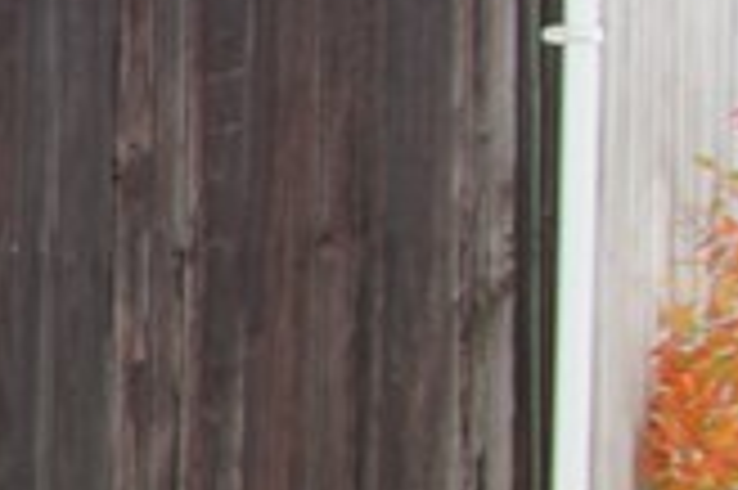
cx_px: -1415
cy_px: 472
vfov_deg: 4.9
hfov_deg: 6.7
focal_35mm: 279
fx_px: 5714
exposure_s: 1/80
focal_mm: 28
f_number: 7.1
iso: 100
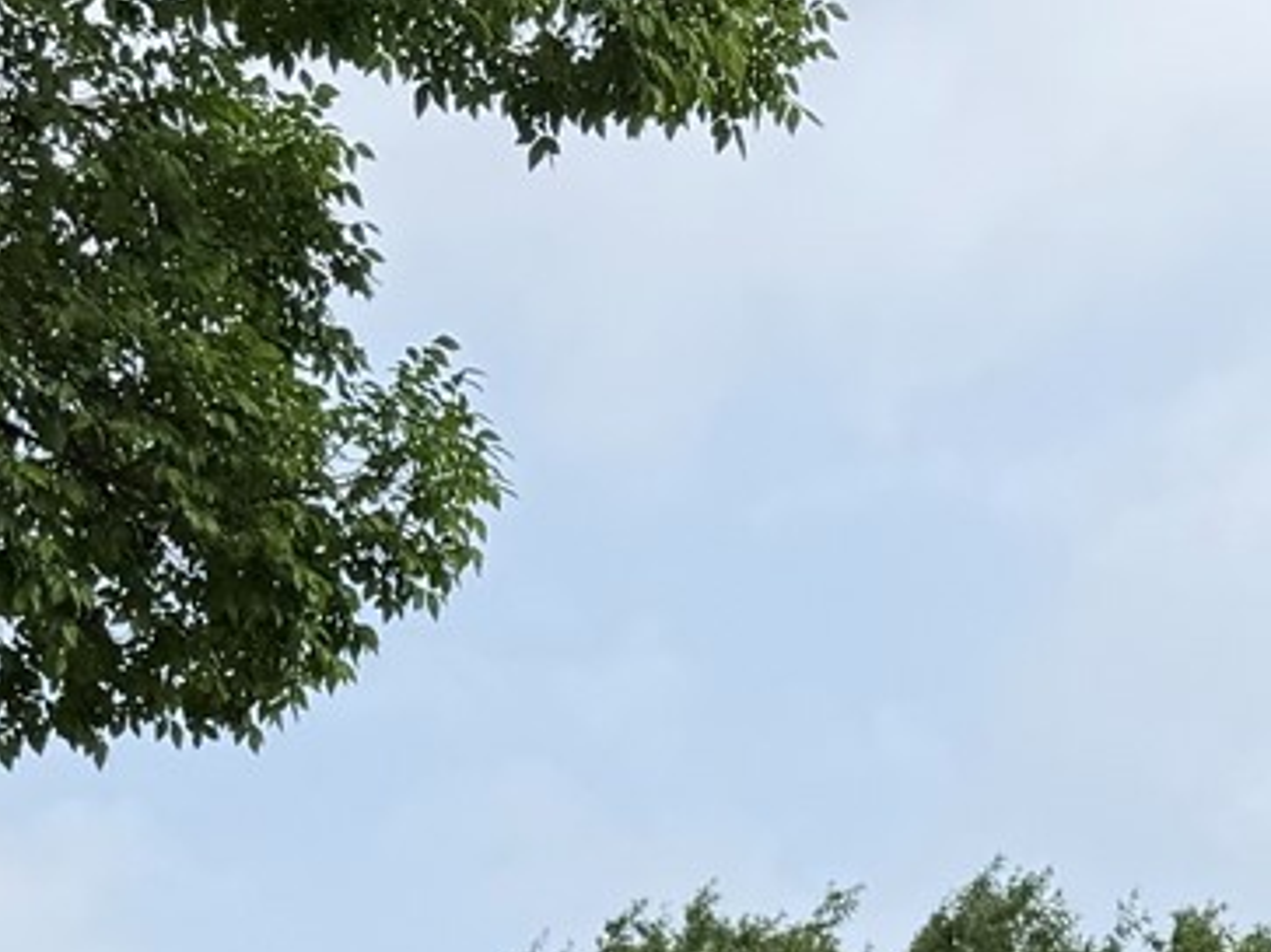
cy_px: 2373
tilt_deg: +7.2
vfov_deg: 10.0
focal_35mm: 127
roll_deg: -0.1
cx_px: 714
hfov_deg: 15.5
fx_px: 4662
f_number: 1.78
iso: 80
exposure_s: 1/3145
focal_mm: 6.76
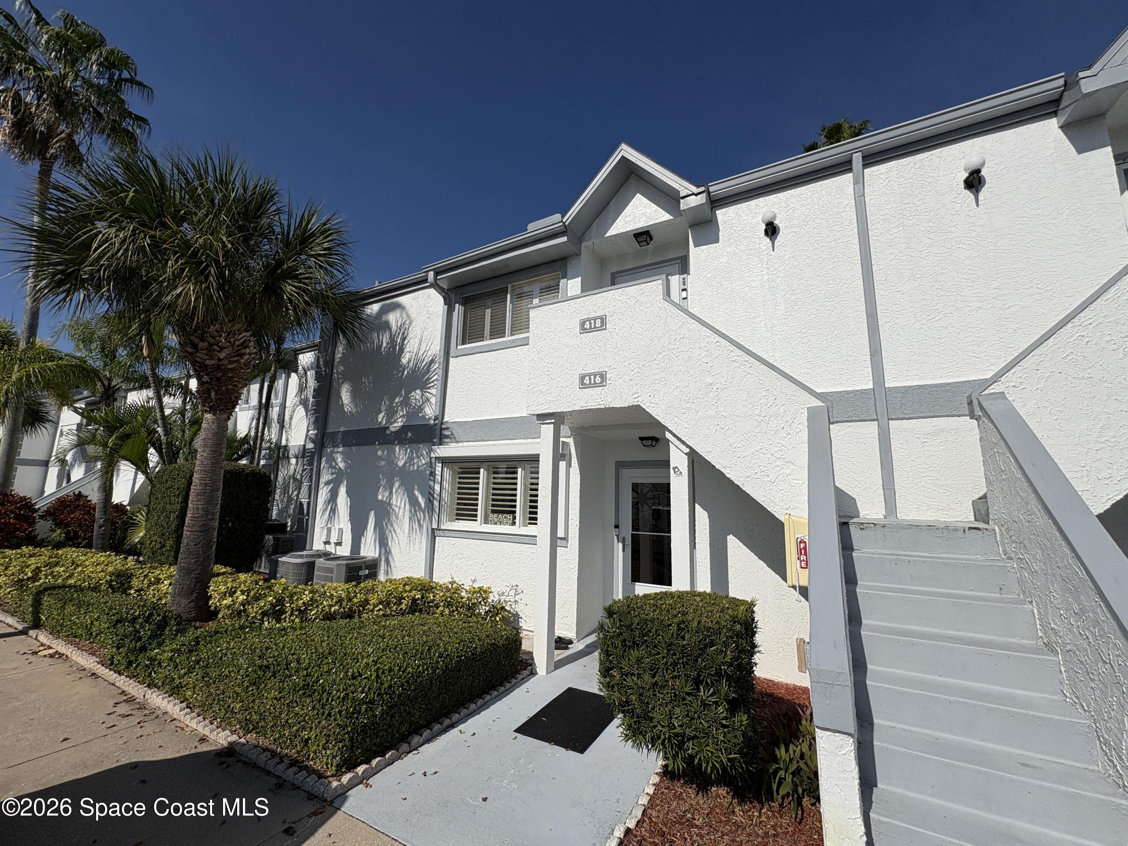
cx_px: 564
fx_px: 456
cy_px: 423
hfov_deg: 102.1
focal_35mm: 14
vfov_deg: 85.7
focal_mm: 2.22
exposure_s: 1/6667
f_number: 2.2
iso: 40
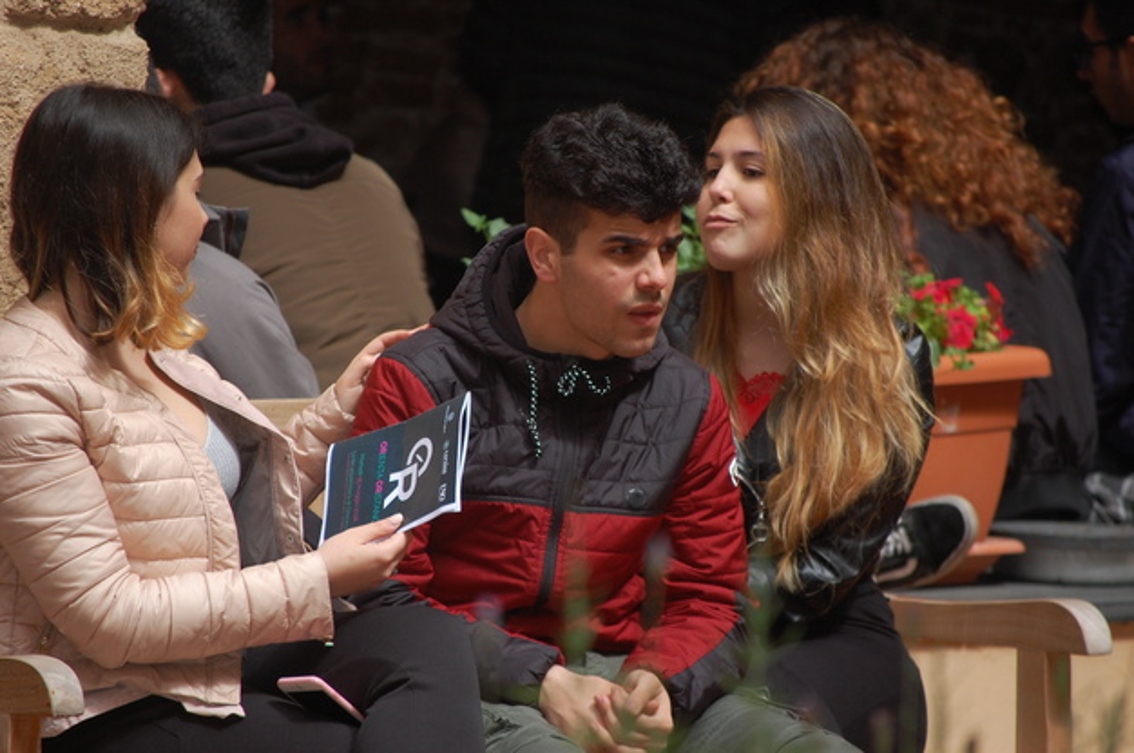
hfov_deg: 6.9
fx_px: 9440
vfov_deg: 4.6
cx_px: 567
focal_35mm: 300
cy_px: 376
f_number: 5.6
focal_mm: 200
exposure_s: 1/500
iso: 360
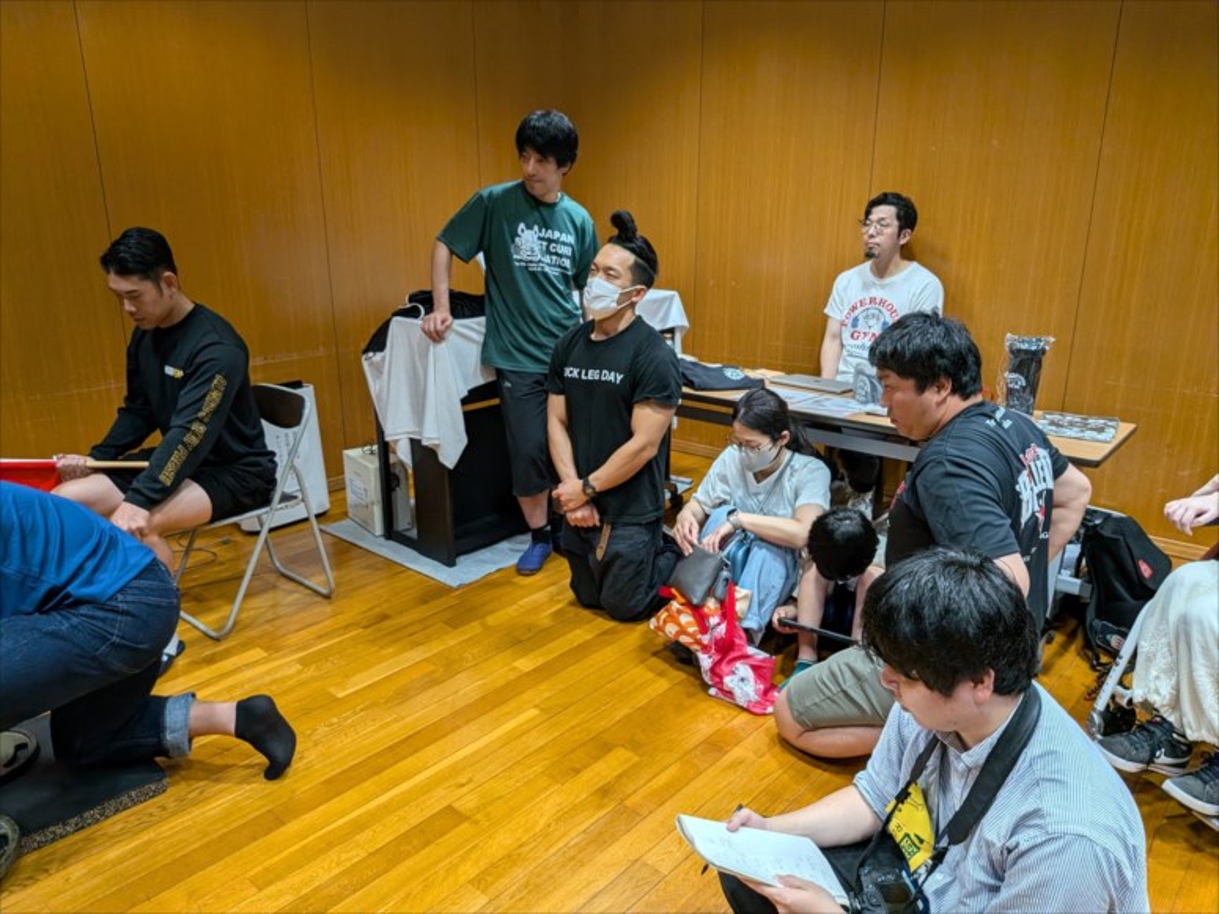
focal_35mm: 24
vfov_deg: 56.8
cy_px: 457
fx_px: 845
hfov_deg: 71.6
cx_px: 610
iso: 70
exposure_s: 1/120
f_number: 1.7
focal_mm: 4.53
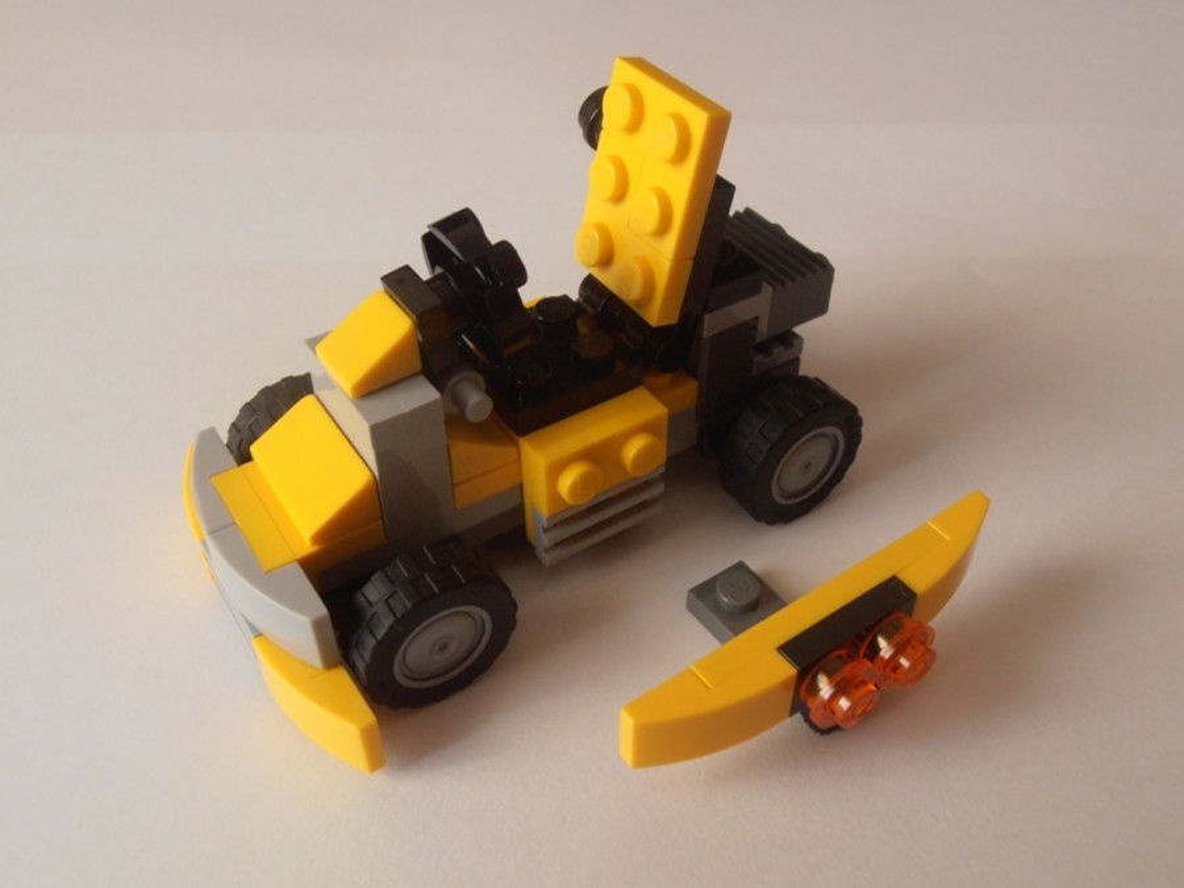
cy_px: 444
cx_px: 592
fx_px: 1266
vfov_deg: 38.7
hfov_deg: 50.1
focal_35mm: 37
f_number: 3.9
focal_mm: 6.61
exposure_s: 1/20
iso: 125
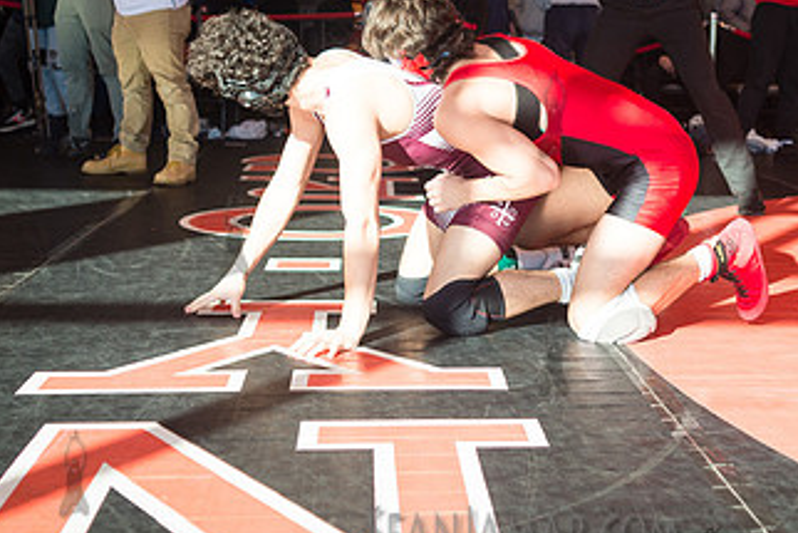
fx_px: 1397
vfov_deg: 21.3
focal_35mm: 63
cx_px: 553
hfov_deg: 31.5
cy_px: 113
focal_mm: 35
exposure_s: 1/400
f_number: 3.5
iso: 400
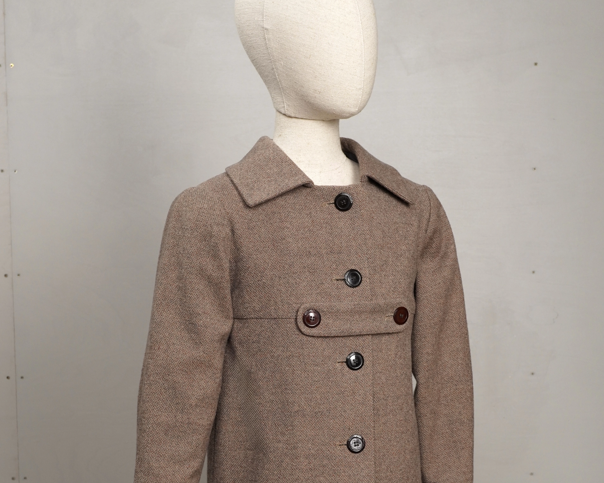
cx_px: 304
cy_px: 377
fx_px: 1215
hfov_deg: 27.9
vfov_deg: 22.2
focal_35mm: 68
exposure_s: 1/50
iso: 400
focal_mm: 32
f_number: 6.3
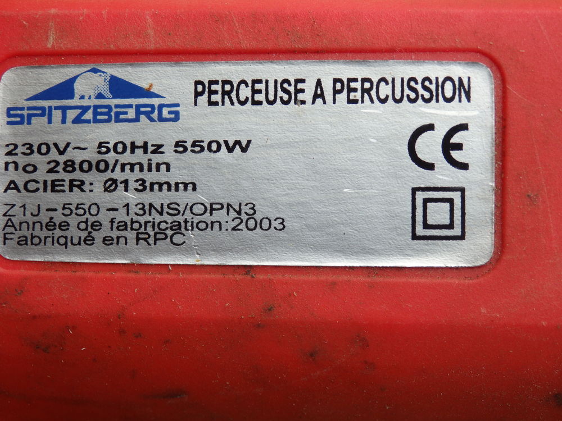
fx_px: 1072
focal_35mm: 66
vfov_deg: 22.3
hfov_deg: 29.4
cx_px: 281
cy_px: 210
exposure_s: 1/100
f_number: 4.4
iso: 100
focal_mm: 11.9
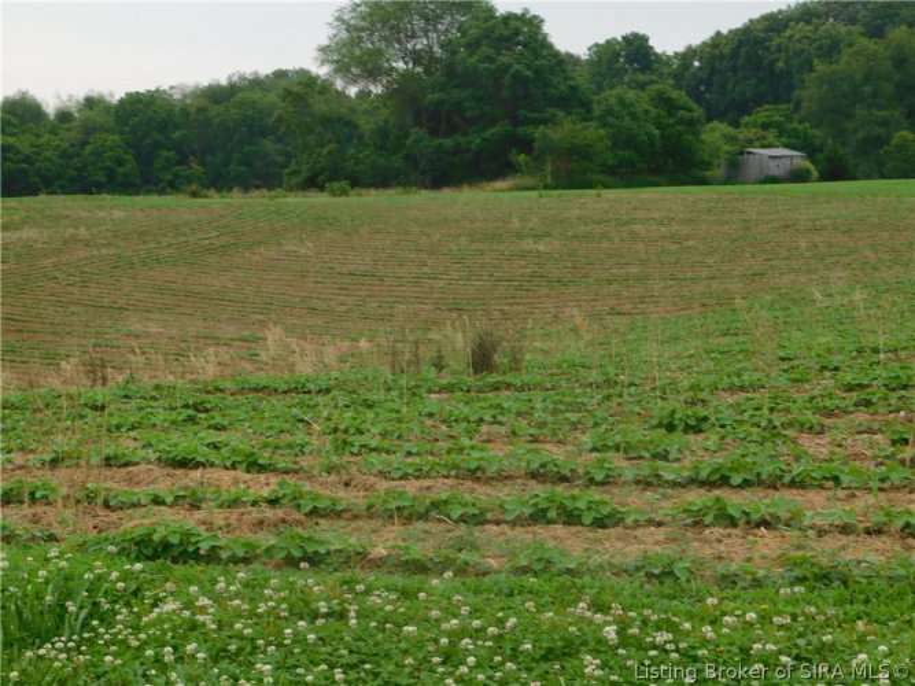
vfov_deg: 20.7
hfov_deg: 27.4
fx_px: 1876
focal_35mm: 71
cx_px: 458
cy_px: 343
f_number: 4.3
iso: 125
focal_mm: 12.6
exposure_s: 1/60
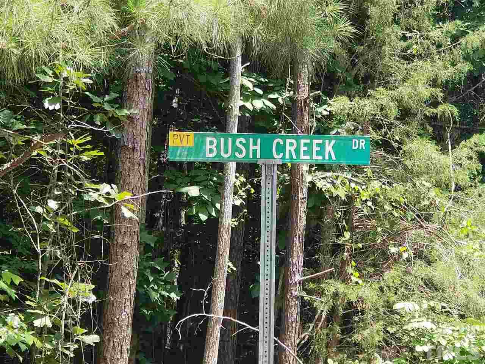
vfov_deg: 28.0
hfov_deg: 36.8
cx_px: 242
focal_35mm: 52
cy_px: 182
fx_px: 729
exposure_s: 1/156
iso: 25
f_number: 2.4
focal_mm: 6
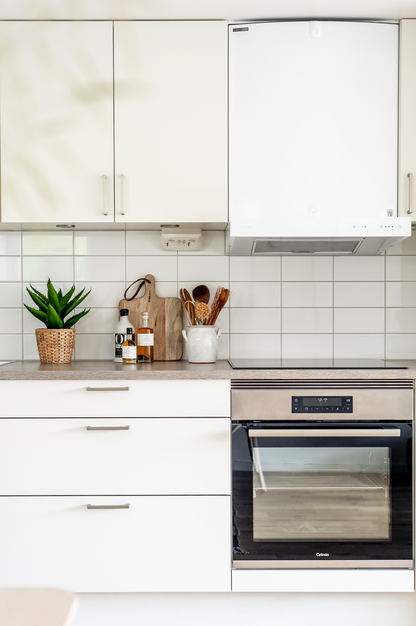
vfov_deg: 39.6
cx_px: 208
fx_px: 868
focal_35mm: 50
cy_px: 313
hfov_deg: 27.0
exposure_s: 1/80
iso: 320
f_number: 4
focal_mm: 50
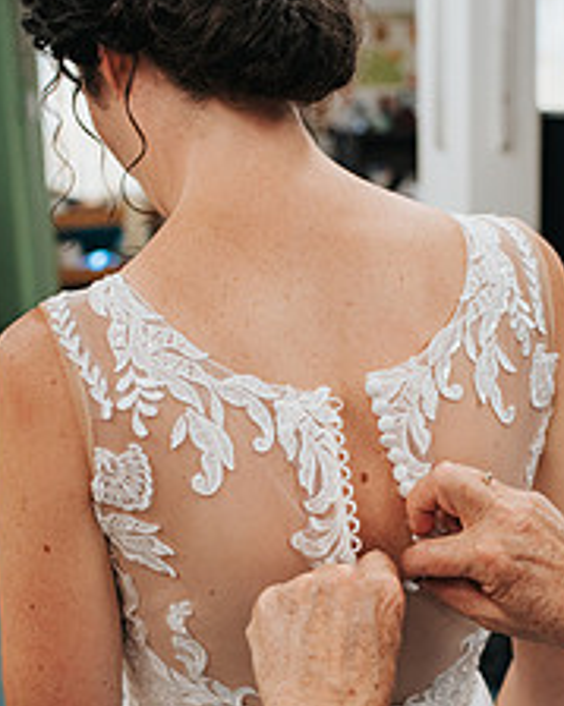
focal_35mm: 66
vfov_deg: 28.5
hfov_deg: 23.0
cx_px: 378
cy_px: 482
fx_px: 1378
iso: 1000
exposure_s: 1/125
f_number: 3.2
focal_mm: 35
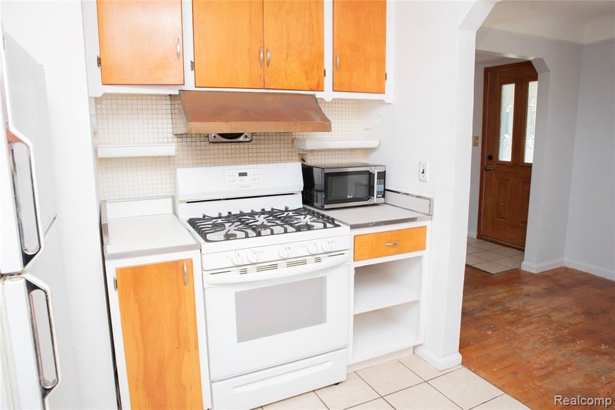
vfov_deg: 53.1
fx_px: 410
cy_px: 205
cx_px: 308
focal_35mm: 24
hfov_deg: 73.7
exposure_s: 1/200
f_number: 5.6
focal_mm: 24
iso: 640
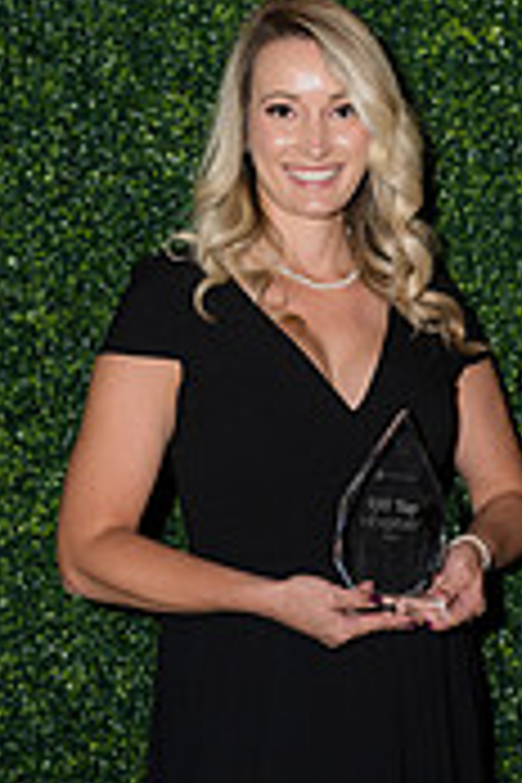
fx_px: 2305
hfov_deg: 12.7
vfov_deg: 19.1
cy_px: 608
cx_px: 554
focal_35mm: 106
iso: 500
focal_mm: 41
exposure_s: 1/160
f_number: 5
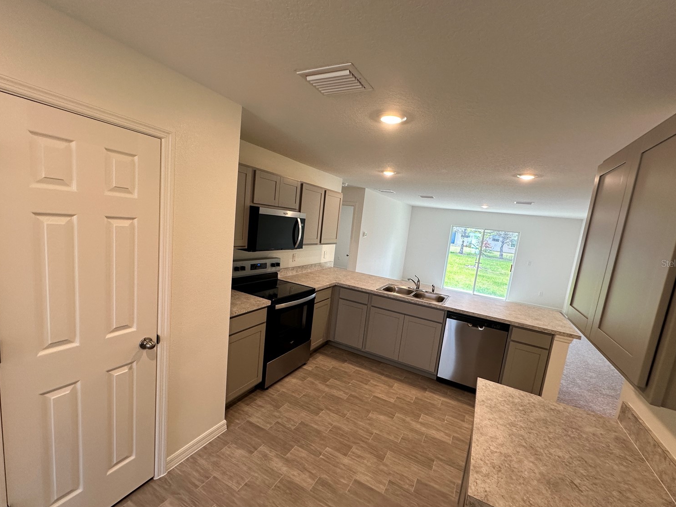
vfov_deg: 81.7
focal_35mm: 15
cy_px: 263
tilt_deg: -8.7
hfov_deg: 98.2
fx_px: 293
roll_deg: -6.1
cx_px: 342
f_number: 2.2
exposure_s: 1/120
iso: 160
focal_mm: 2.22
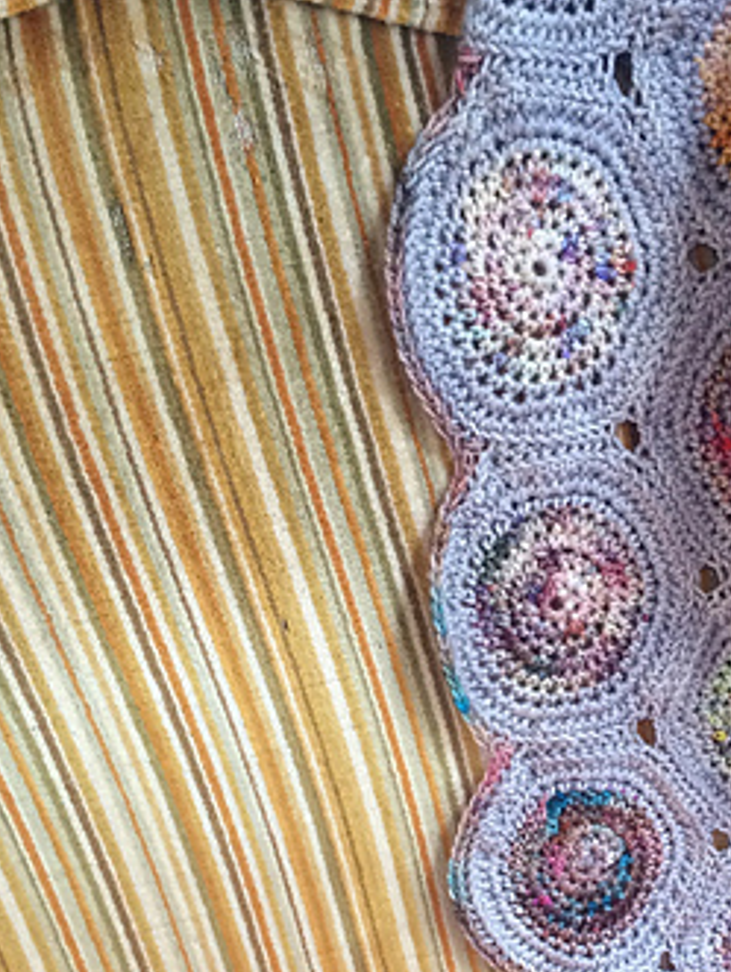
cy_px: 781
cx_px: 658
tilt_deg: -41.3
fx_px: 1574
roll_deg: +8.2
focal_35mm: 56
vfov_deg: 33.3
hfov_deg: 25.3
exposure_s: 1/30
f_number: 2.2
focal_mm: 4.15
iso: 160
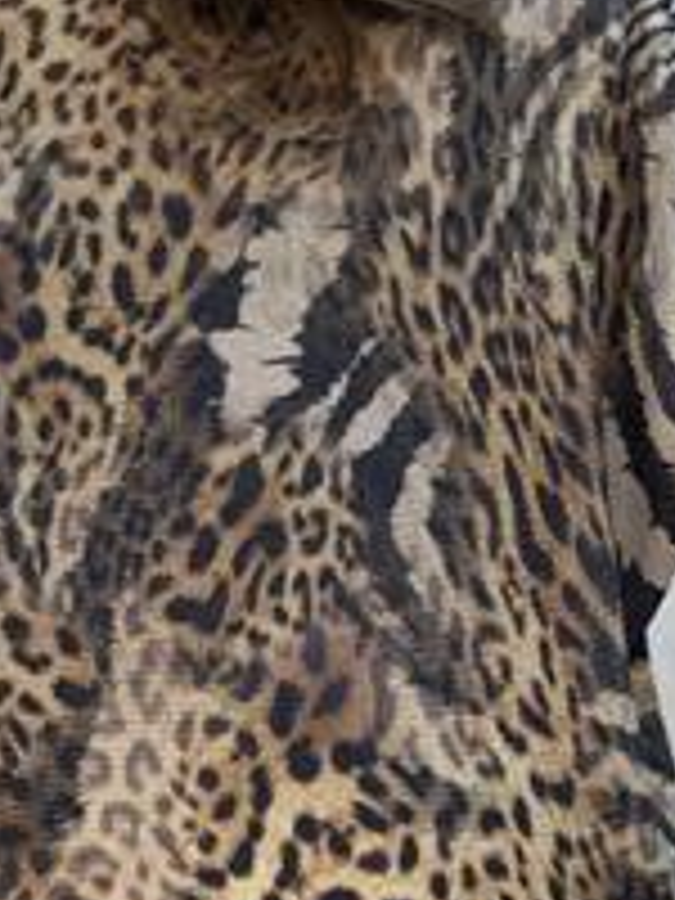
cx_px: 248
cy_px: 173
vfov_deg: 19.6
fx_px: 2574
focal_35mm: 99
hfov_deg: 14.9
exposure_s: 1/100
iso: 64
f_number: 1.78
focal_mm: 6.76
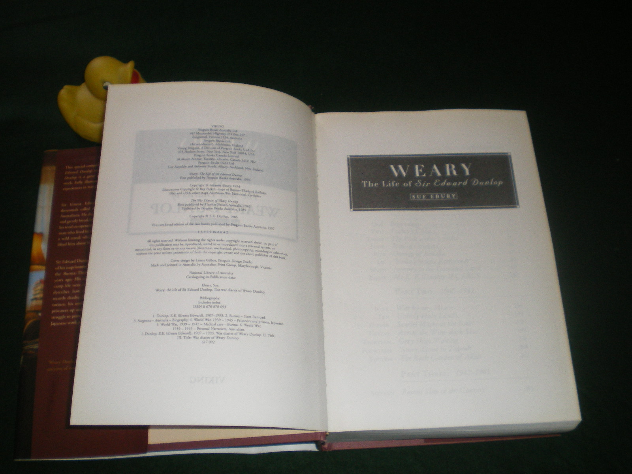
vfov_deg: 37.7
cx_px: 316
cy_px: 237
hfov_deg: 49.0
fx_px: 694
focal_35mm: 38
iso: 200
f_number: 3.1
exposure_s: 1/50
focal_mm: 6.3
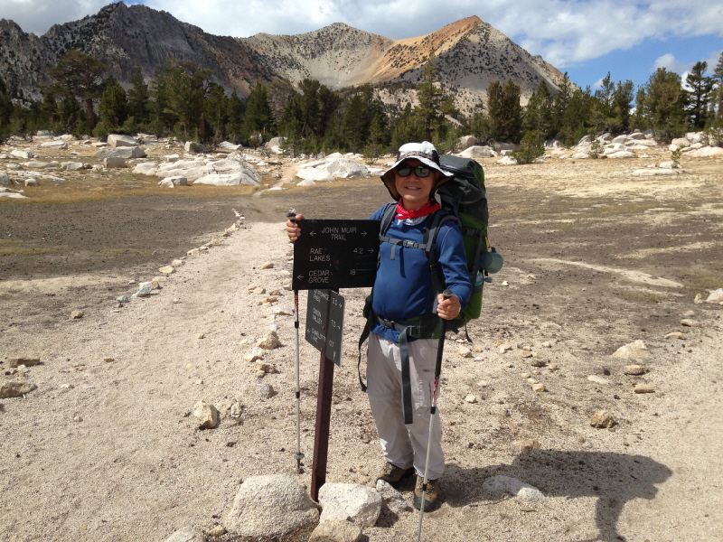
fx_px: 689
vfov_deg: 42.9
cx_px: 362
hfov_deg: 55.4
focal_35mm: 33
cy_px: 271
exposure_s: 1/1748
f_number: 2.4
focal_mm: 4.12
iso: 50
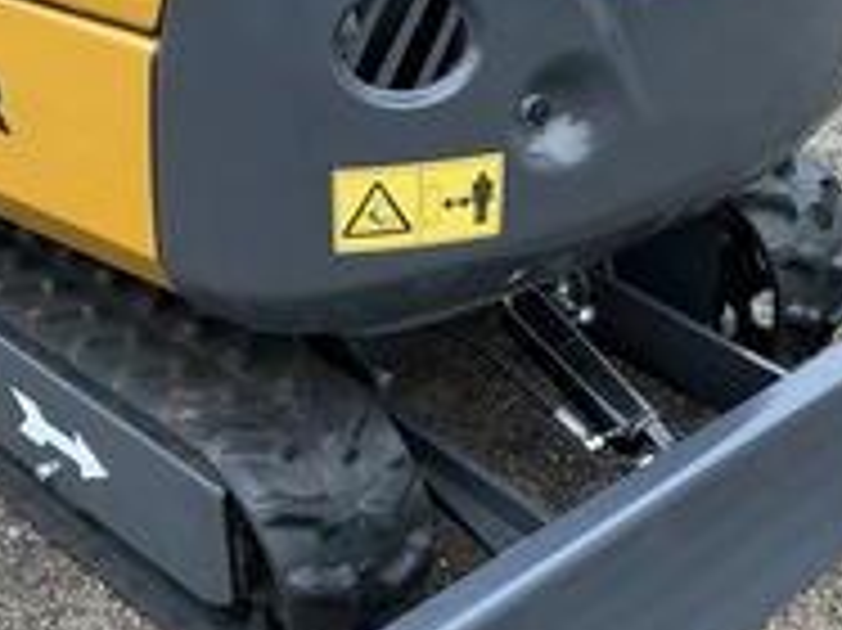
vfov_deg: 23.5
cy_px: 405
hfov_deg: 31.2
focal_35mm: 62
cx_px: 437
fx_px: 1507
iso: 32
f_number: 1.8
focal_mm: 3
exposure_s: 1/122
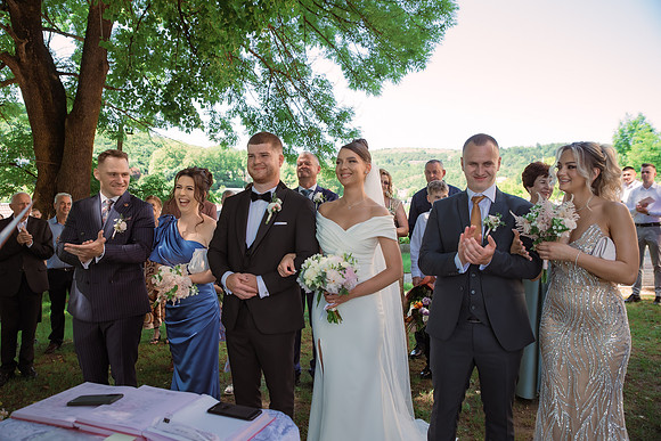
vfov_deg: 45.0
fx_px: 533
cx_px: 330
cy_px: 220
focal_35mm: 29
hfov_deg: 63.6
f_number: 3.5
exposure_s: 1/320
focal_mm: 29
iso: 320
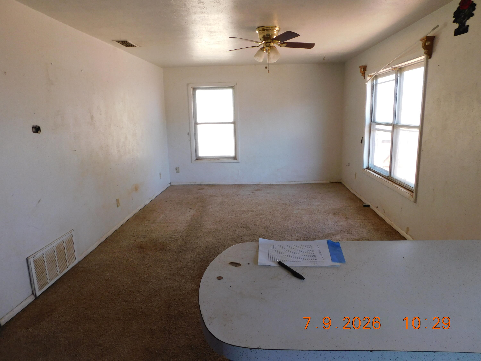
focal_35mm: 23
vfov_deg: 58.9
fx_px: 320
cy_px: 180
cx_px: 240
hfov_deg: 73.9
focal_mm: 4
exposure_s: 1/50
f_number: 3
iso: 125
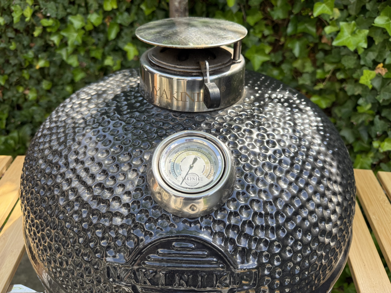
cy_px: 146
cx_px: 196
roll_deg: -0.4
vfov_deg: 56.8
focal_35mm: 24
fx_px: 271
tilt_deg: -34.9
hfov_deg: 71.6
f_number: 1.78
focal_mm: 6.76
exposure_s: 1/593
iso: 100
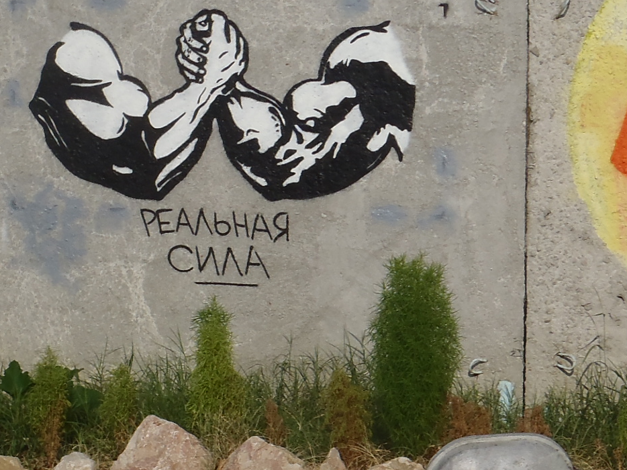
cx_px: 544
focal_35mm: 125
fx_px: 2264
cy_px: 266
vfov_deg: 11.9
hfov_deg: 15.6
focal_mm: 10.34
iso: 80
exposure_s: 1/400
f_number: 7.1
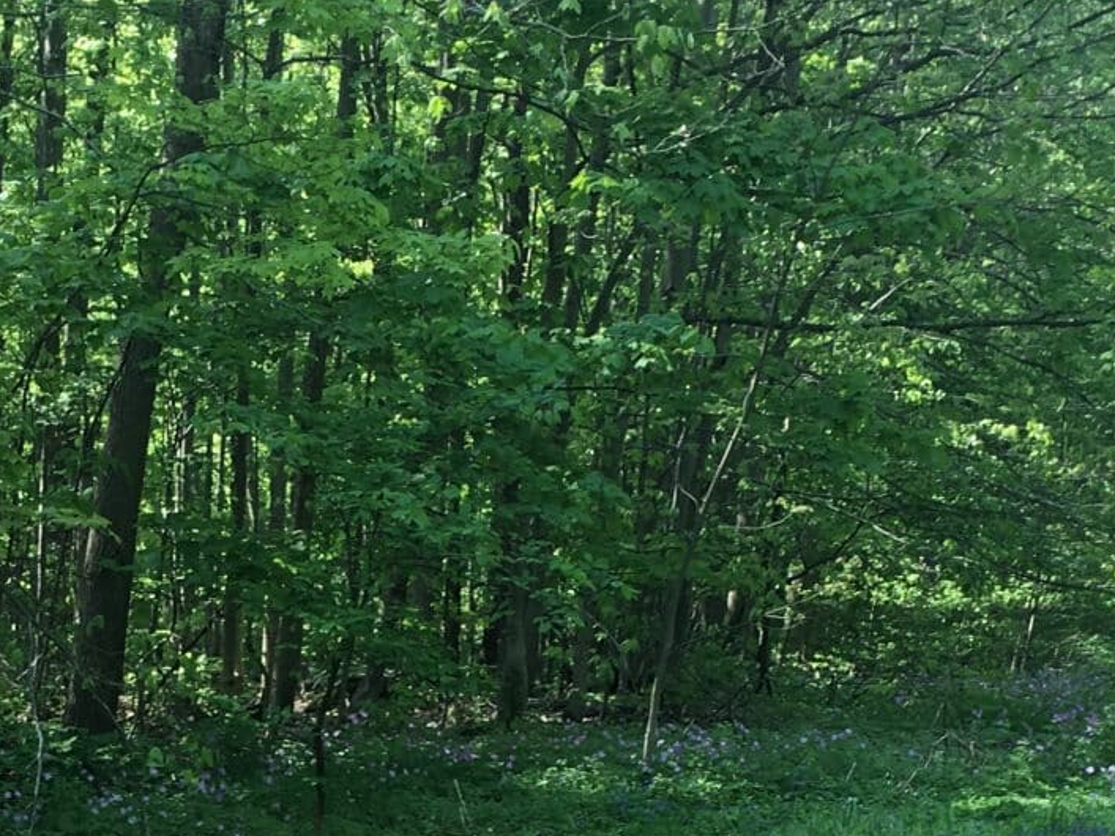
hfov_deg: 23.2
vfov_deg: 17.1
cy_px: 868
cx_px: 352
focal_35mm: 84
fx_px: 2705
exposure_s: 1/130
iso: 25
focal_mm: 4.15
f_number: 2.2
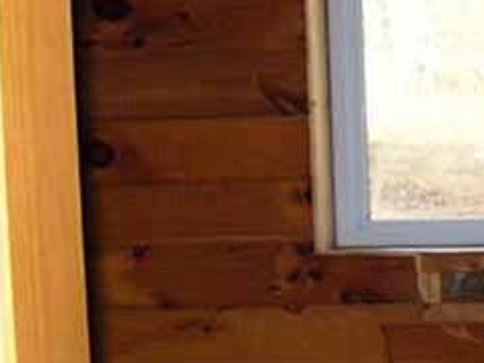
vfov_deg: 9.7
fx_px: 2140
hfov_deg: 12.2
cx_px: 763
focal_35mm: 153
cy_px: 337
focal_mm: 7.5
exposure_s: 1/157
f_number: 2.7
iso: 173
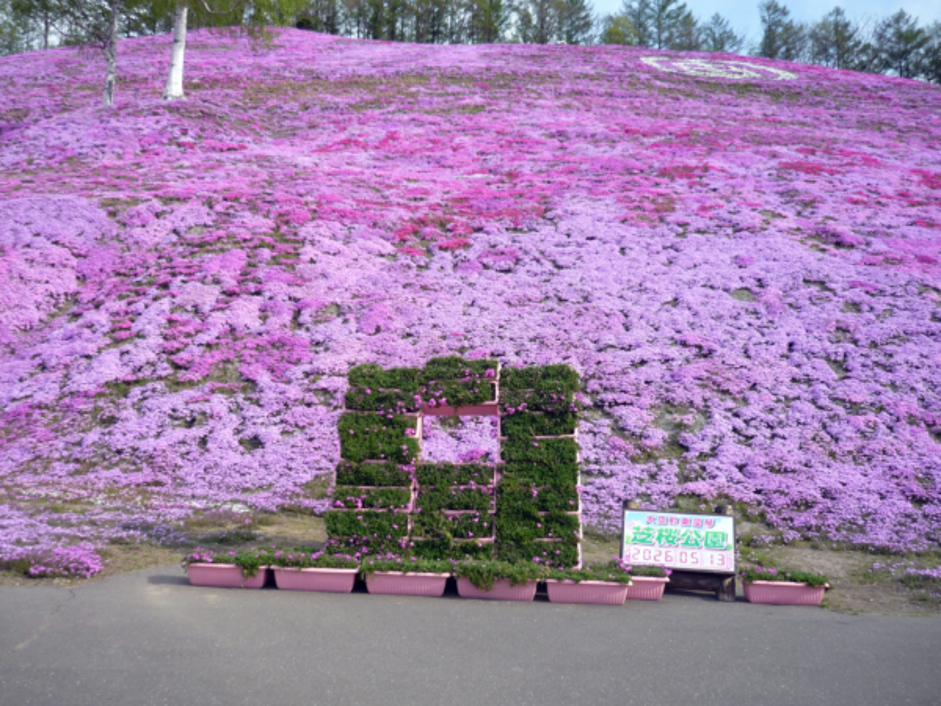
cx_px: 470
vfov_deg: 42.9
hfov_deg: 55.4
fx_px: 897
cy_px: 353
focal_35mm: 33
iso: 100
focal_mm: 5.5
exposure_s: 1/800
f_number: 2.8
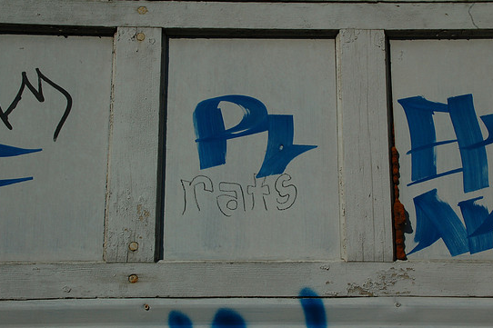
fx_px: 835
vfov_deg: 22.2
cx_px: 257
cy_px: 174
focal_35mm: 61
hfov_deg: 32.9
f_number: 25
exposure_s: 1/160
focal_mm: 38
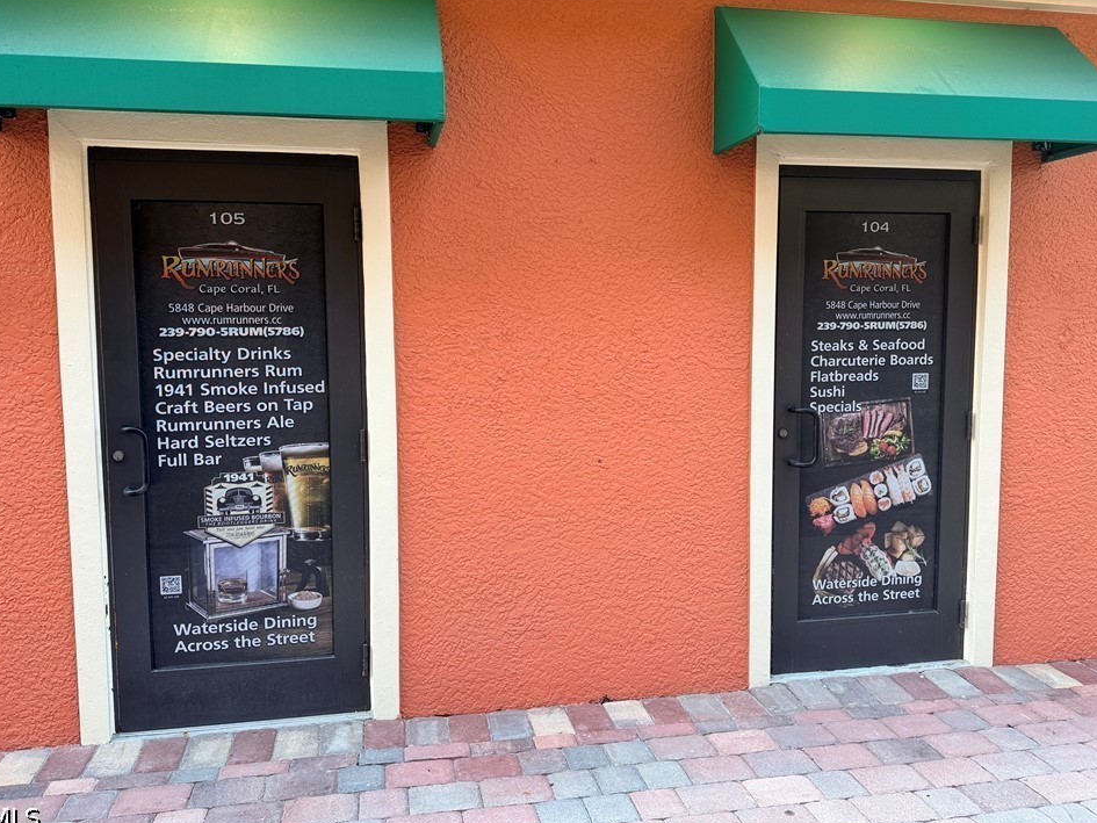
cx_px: 525
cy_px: 391
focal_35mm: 26
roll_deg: +0.7
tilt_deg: -4.4
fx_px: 824
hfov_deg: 67.3
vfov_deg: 53.1
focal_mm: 6.76
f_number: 1.78
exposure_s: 1/111
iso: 64
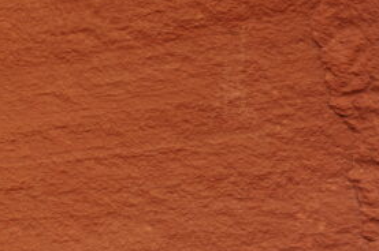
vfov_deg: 13.0
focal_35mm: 101
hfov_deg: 18.8
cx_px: -112
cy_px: -93
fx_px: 1062
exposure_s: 1/50
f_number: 6.3
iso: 200
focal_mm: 35
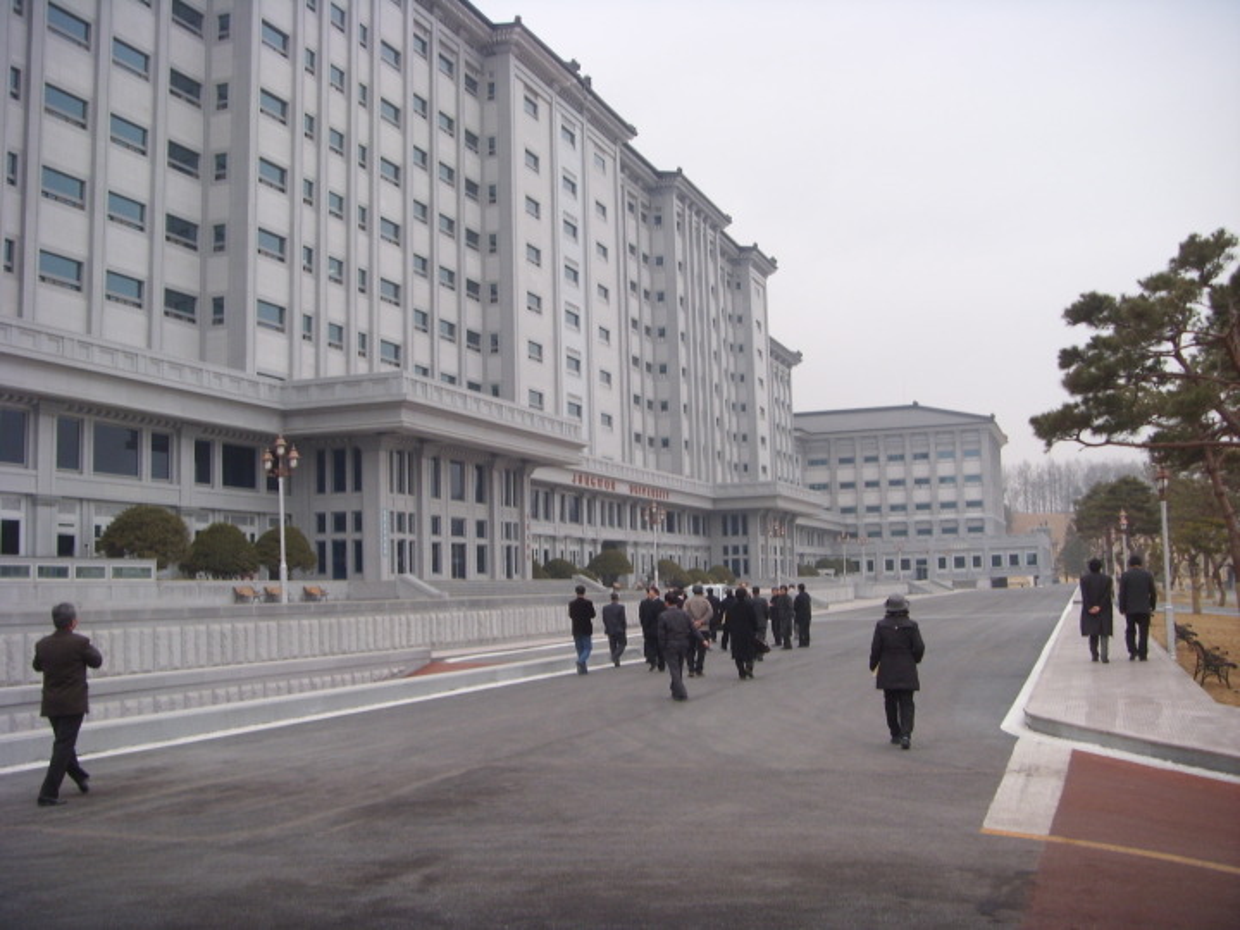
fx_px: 1110
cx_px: 620
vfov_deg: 45.4
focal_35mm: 31
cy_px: 465
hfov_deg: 58.4
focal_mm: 6.3
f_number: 3.5
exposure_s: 1/100
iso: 50
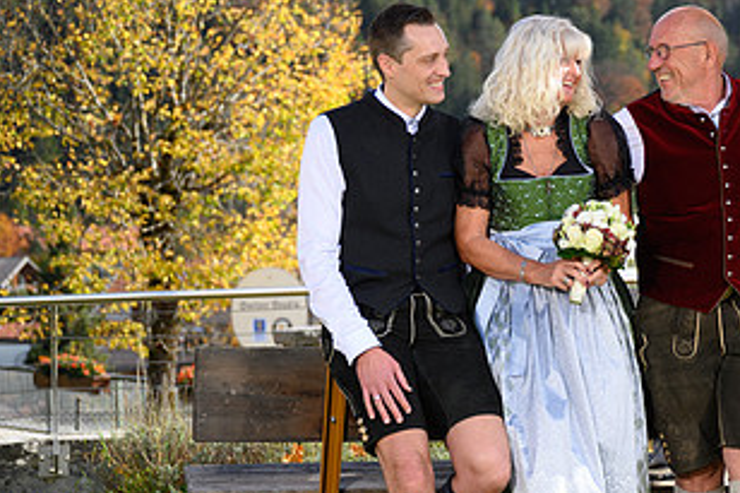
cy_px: 262
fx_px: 2013
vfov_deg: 13.9
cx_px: 596
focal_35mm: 98
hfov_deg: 20.6
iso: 100
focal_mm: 52
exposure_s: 1/800
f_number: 2.8
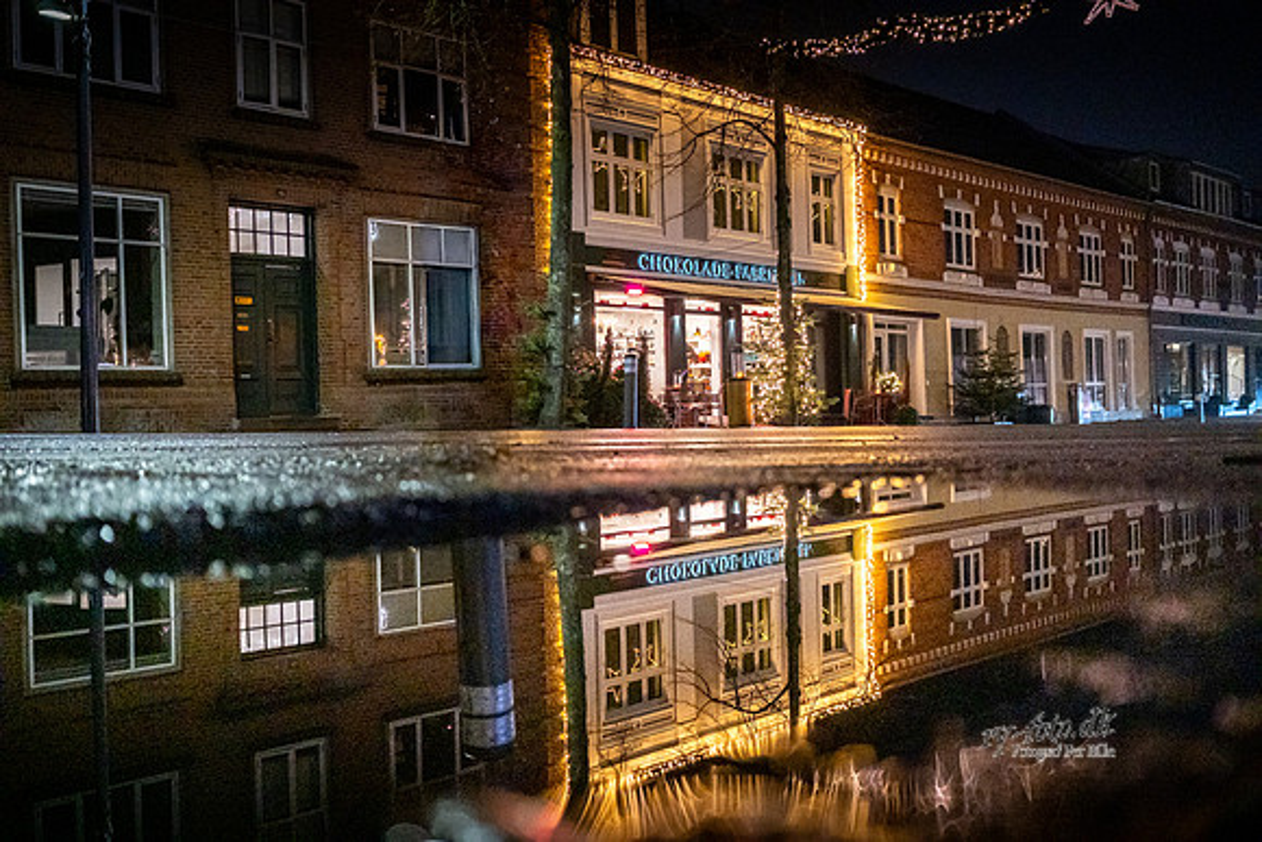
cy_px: 421
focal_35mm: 35
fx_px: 1227
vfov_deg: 37.9
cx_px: 631
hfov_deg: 54.4
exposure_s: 1/125
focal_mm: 23
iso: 3200
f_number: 2.8
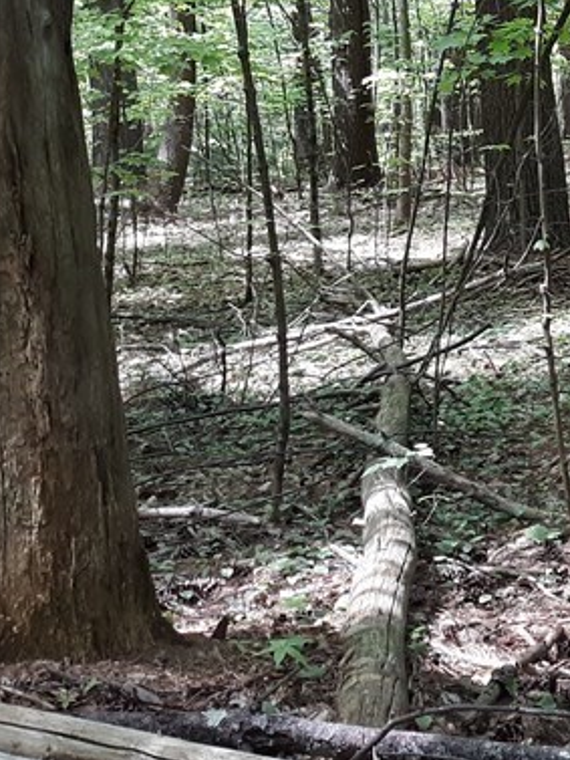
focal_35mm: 76
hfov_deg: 18.0
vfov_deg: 25.1
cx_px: 751
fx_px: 1668
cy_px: 127
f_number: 1.7
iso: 64
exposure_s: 1/120
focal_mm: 3.7
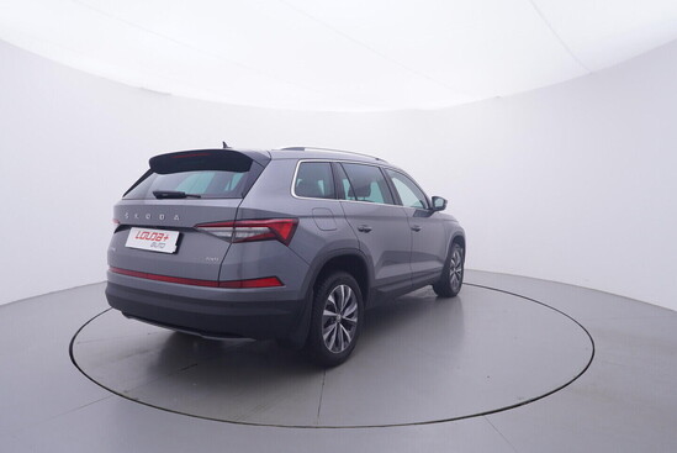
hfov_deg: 77.3
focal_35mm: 22
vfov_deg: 56.2
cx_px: 338
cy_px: 226
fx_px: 423
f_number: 5
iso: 200
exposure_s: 1/80
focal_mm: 15
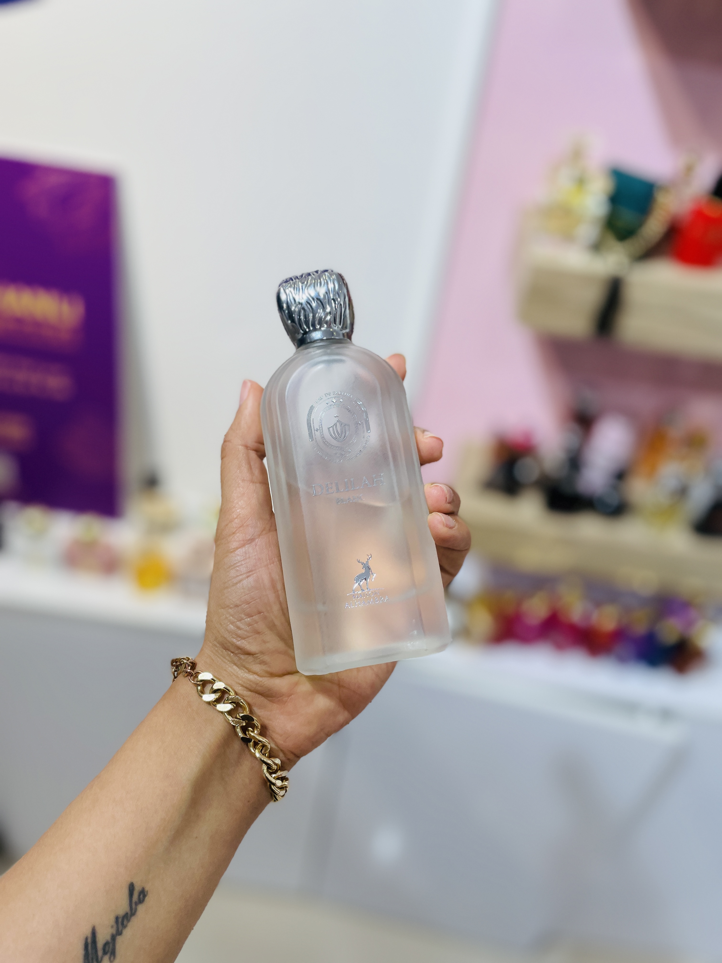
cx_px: 361
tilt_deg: -38.1
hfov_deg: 53.1
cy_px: 482
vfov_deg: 67.3
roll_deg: -9.1
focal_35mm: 26
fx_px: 723
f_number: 1.6
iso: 40
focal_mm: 4.2
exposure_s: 1/304
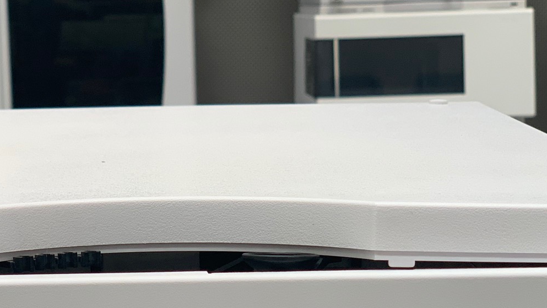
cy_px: 361
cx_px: 183
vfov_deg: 10.4
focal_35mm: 115
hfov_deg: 18.6
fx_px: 1668
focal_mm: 6
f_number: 2.4
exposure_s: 1/122
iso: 40
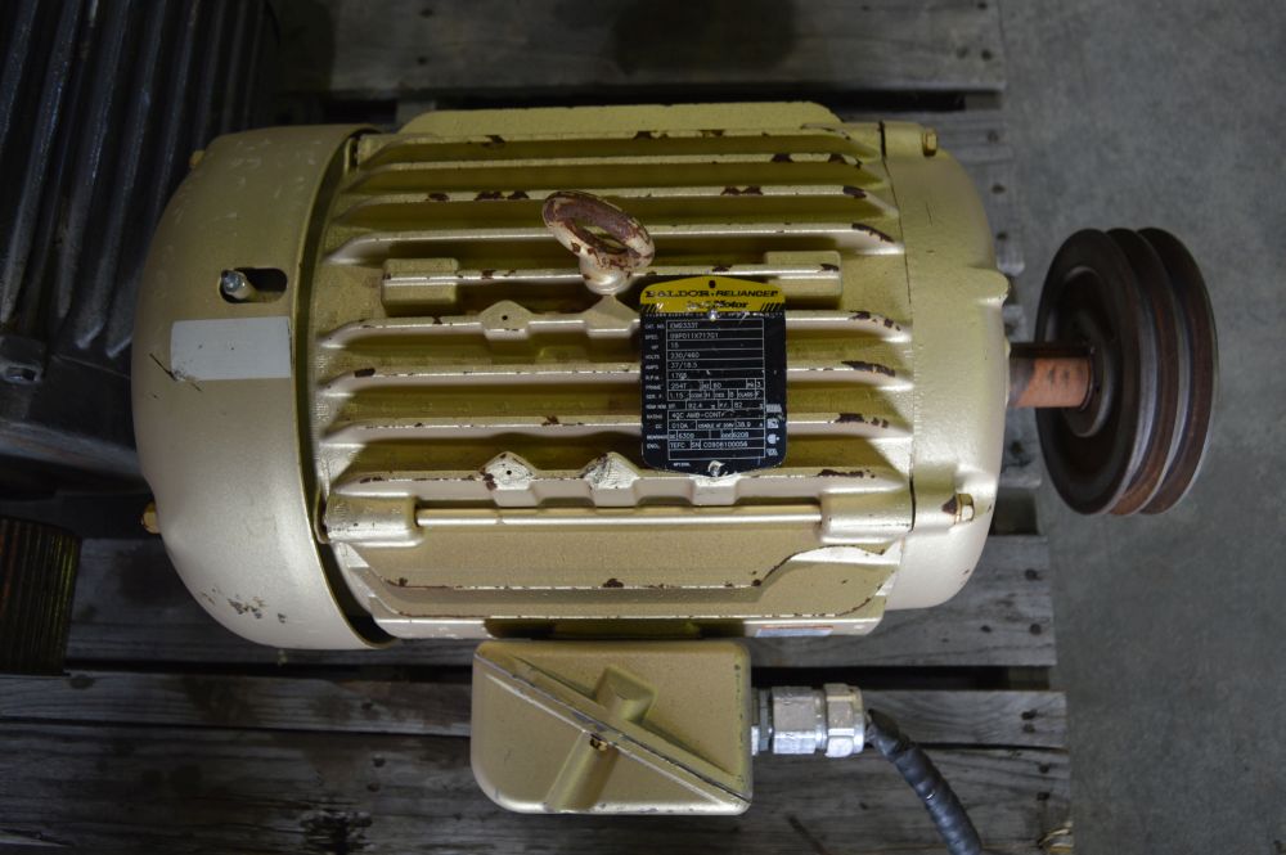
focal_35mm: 27
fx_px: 964
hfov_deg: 67.4
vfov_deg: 47.9
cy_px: 428
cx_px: 643
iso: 400
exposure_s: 1/80
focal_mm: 18
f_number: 4.5
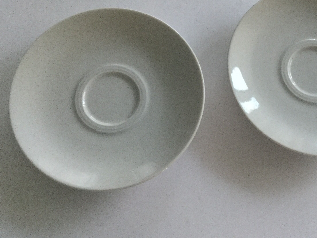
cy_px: 95
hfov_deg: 40.8
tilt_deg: -71.9
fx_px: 421
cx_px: 209
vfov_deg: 31.4
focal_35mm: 46
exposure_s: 1/33
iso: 250
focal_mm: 3.3
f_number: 2.4
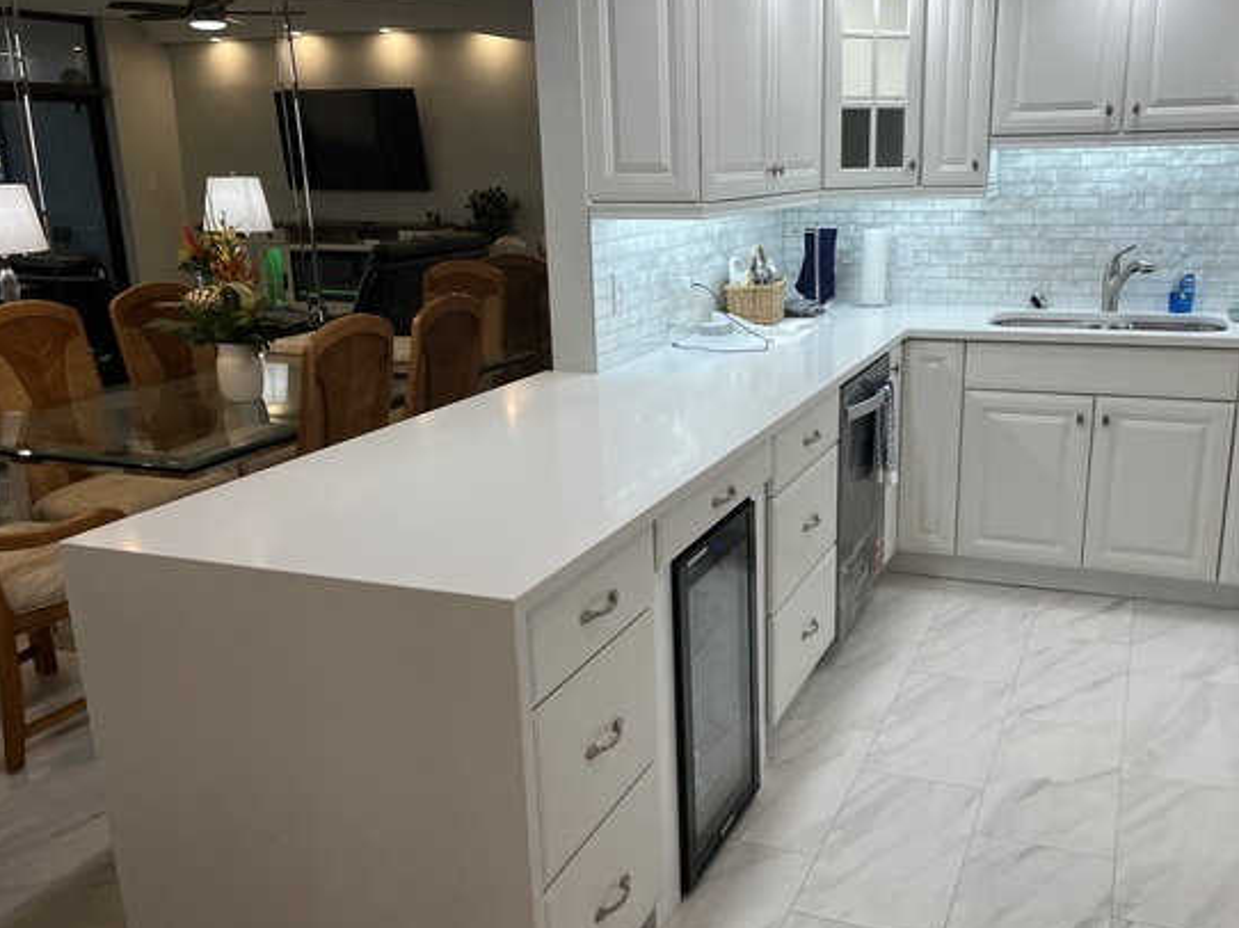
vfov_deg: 44.1
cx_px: 703
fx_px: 1145
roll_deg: +0.4
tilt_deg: -15.3
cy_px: 505
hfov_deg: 56.6
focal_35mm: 32
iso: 40
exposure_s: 1/120
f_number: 1.6
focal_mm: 5.1
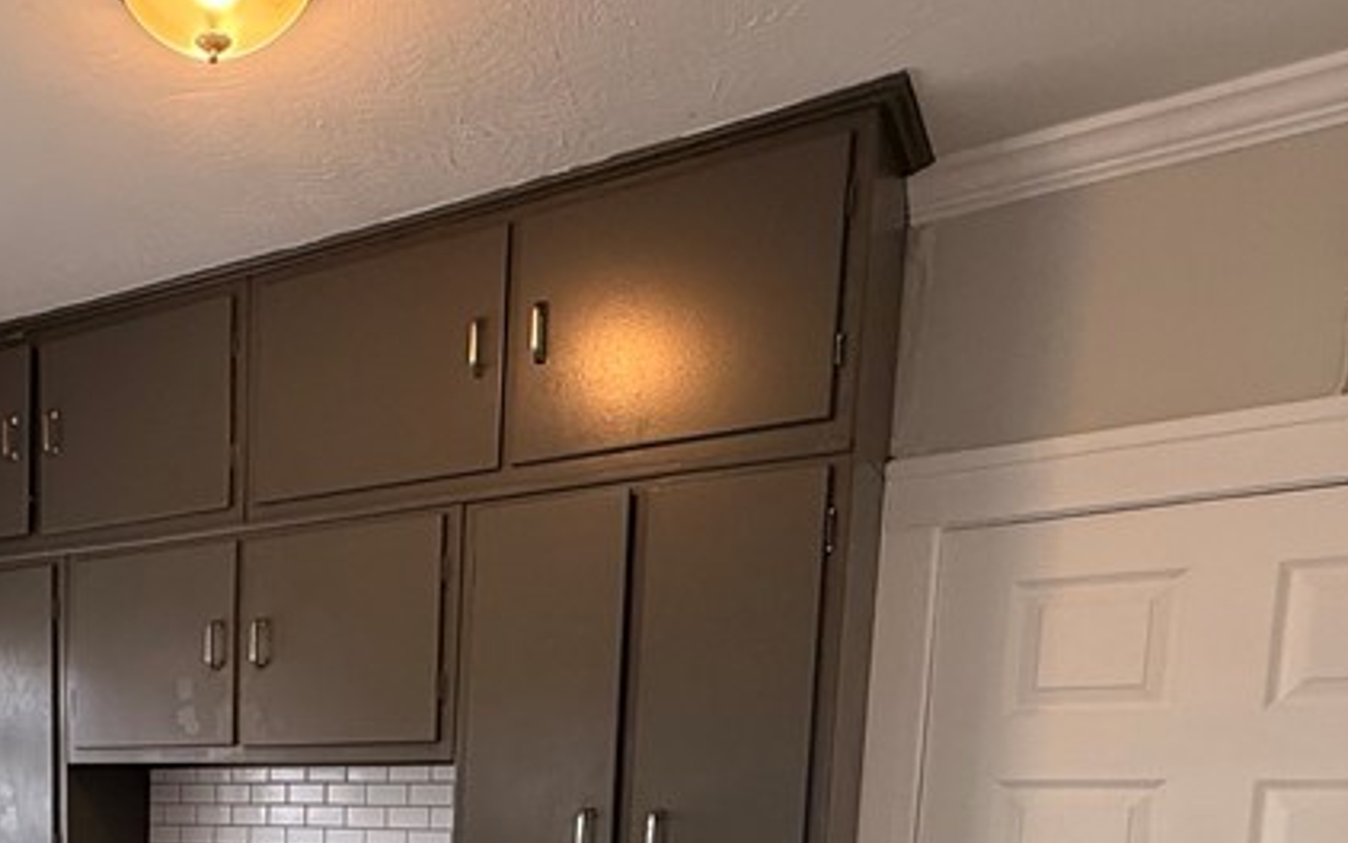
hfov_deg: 49.5
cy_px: 971
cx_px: 195
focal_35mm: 36
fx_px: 1323
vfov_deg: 30.8
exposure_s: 1/120
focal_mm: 2.22
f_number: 2.2
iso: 200
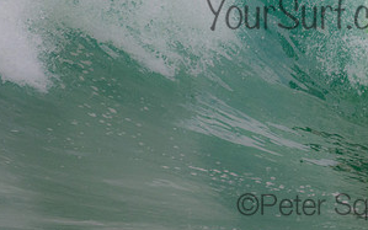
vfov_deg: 0.8
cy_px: -47
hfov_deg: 1.2
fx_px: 17003
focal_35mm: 1695
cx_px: 435
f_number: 11
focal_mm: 660
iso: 1800
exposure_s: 1/2000
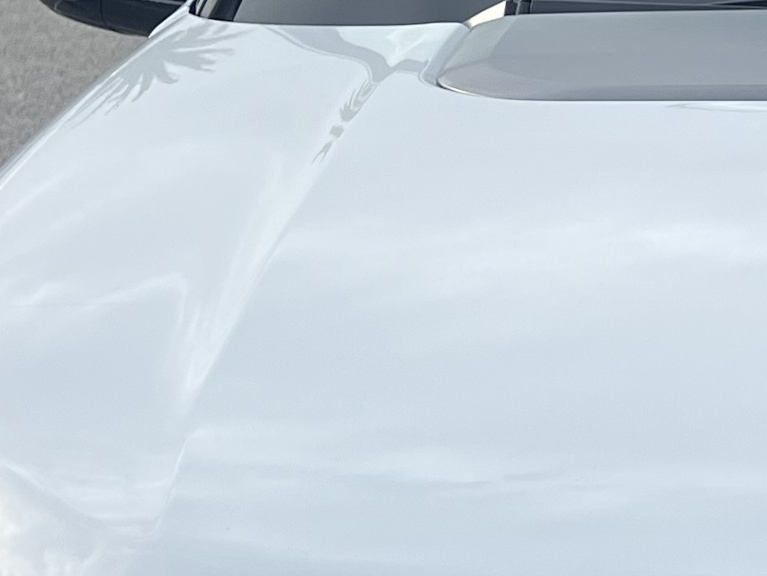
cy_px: 697
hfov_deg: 14.7
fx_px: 2725
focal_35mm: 123
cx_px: 1202
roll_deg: +1.4
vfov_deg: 11.8
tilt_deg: -19.6
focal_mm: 5.7
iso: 50
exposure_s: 1/3968
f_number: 1.5
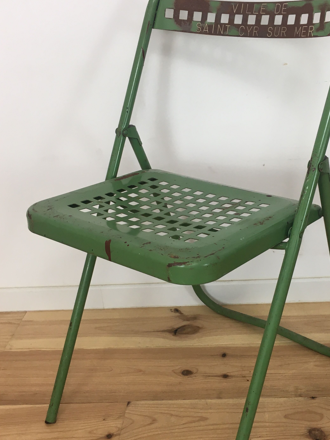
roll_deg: +3.0
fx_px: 534
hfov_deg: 34.1
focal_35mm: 42
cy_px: 242
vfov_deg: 44.7
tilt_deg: -27.2
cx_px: 214
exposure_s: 1/33
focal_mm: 4.15
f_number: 2.2
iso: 32
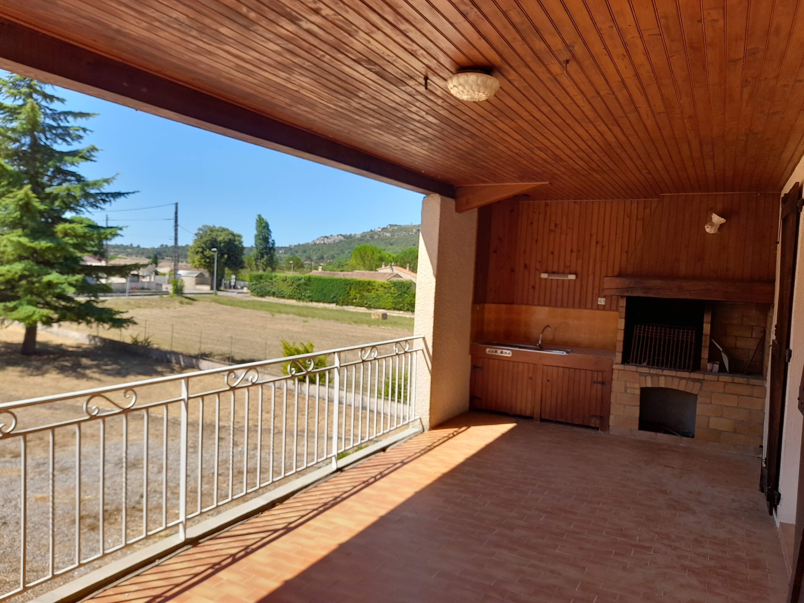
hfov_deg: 69.4
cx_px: 402
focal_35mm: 25
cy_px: 302
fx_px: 581
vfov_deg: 54.9
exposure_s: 1/397
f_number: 2
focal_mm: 4.6
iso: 20
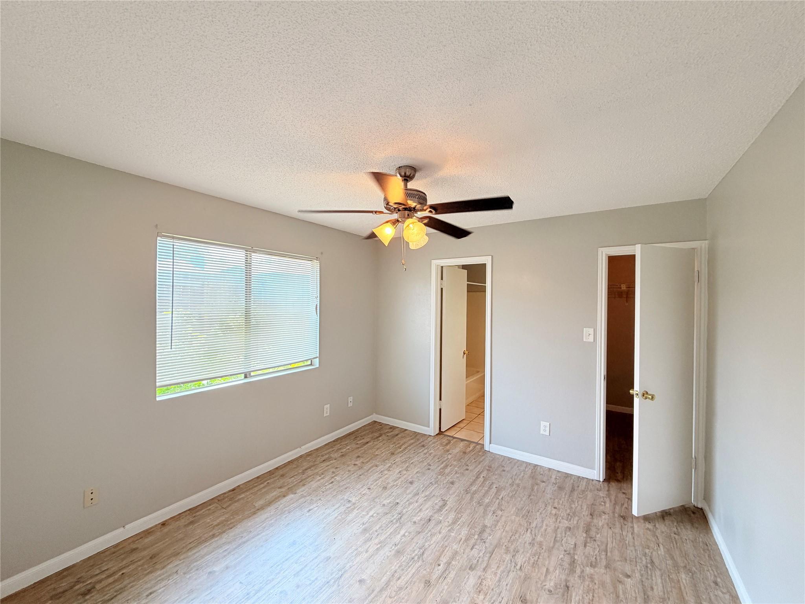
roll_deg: -0.7
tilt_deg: -0.8
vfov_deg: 85.7
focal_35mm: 14
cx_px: 402
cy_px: 302
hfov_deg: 102.1
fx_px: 326
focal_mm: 2.22
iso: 100
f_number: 2.2
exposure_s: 1/120
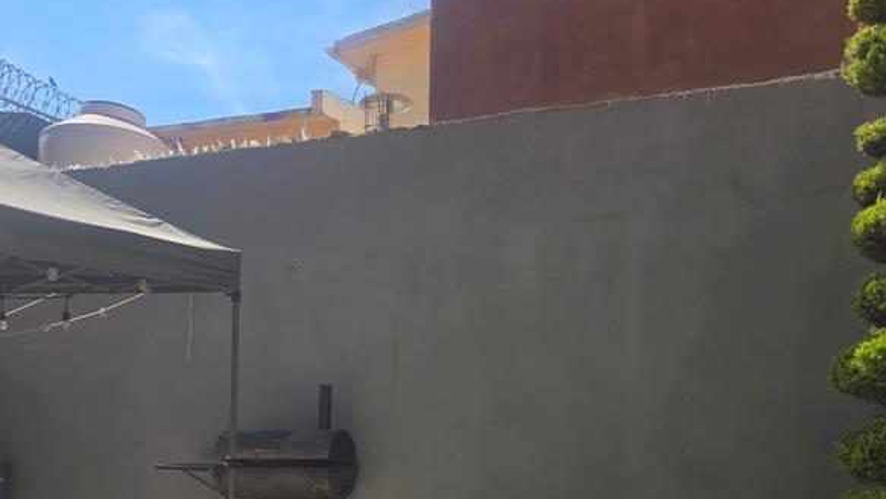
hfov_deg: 46.3
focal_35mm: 44
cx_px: 389
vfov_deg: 26.4
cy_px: 429
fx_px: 1034
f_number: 1.8
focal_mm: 5.4
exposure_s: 1/1167
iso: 25
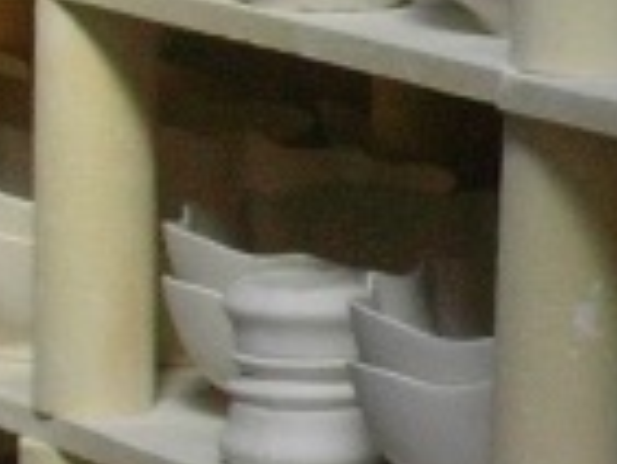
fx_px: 5833
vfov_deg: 4.5
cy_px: -48
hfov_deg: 5.8
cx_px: 1470
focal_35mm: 327
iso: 70
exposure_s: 1/249
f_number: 2.9
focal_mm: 6.7
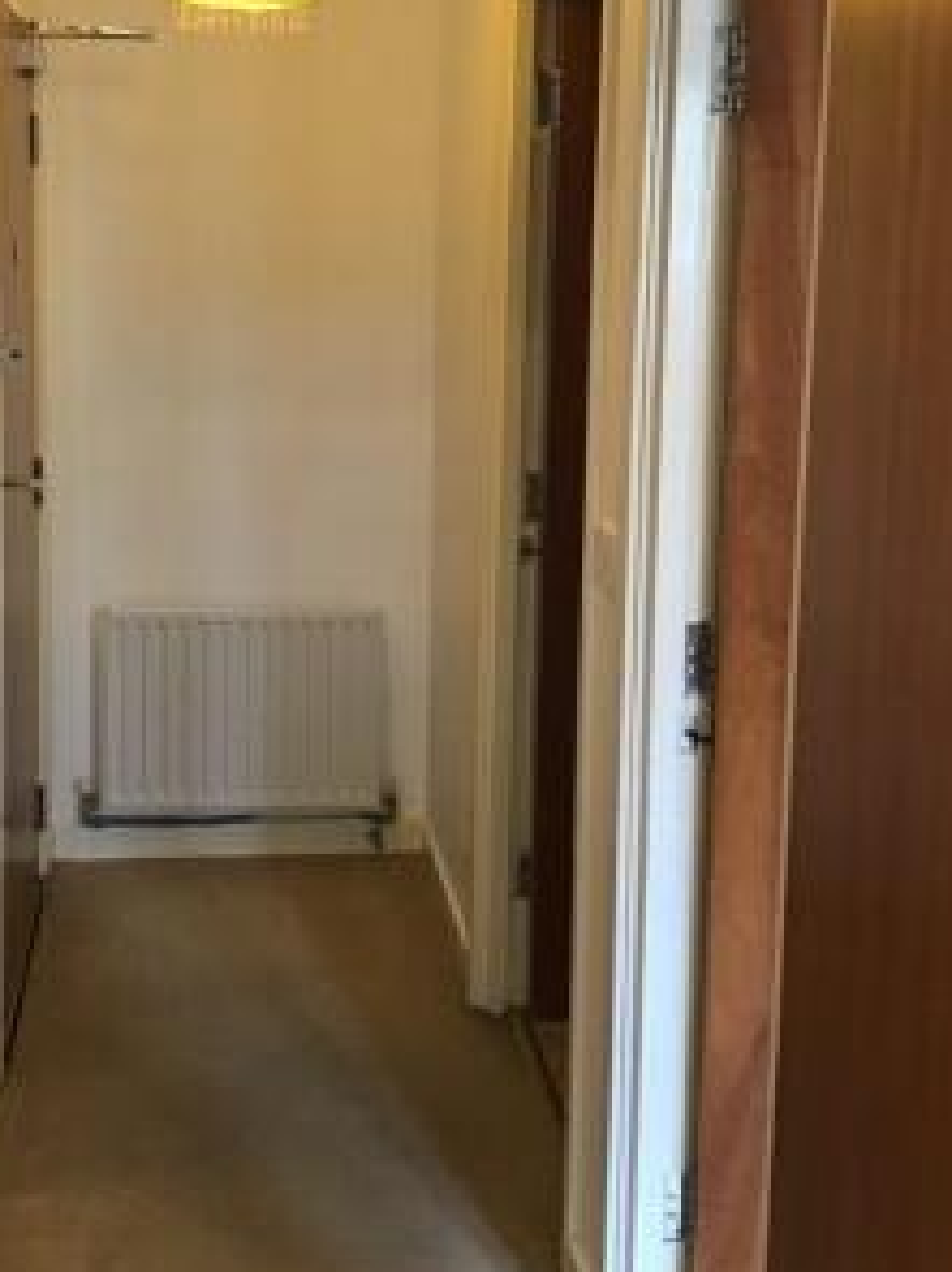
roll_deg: -0.1
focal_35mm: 46
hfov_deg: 31.3
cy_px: 442
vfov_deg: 40.8
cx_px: 319
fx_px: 1688
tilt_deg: -8.1
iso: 200
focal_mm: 3.3
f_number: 2.4
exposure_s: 1/33
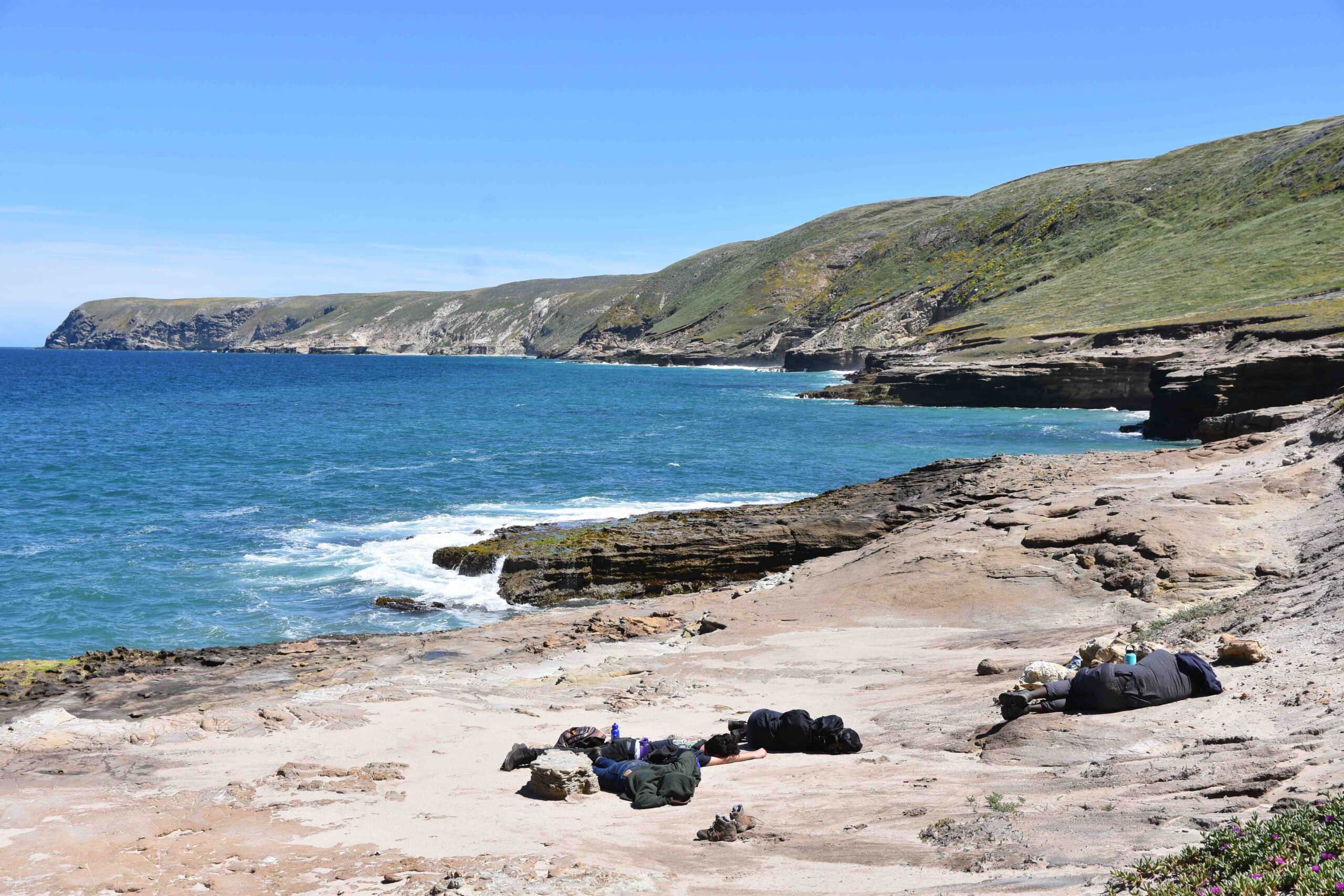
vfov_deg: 28.9
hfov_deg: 42.3
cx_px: 672
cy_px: 448
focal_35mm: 46
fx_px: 1736
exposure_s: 1/500
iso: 180
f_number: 8
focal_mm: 31
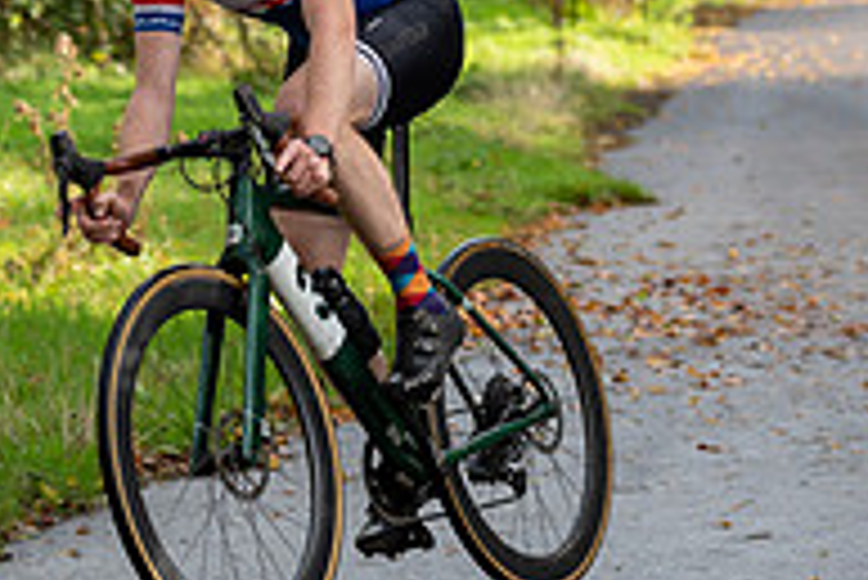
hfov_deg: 9.8
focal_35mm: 210
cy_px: 29
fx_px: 5067
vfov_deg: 6.5
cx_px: 193
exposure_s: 1/500
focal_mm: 70
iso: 200
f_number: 3.2
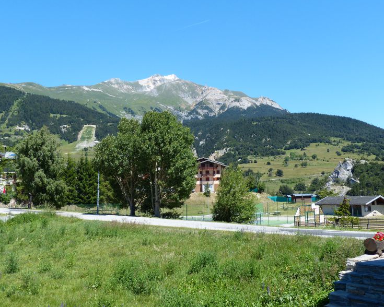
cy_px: 151
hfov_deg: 52.8
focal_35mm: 34
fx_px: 386
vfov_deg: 43.4
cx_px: 192
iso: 100
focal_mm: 5.7
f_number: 4
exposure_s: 1/640
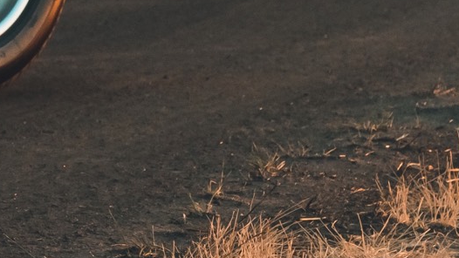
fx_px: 5307
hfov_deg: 4.8
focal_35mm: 436
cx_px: -686
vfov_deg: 2.8
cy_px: -107
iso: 400
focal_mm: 73
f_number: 10
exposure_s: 1/40
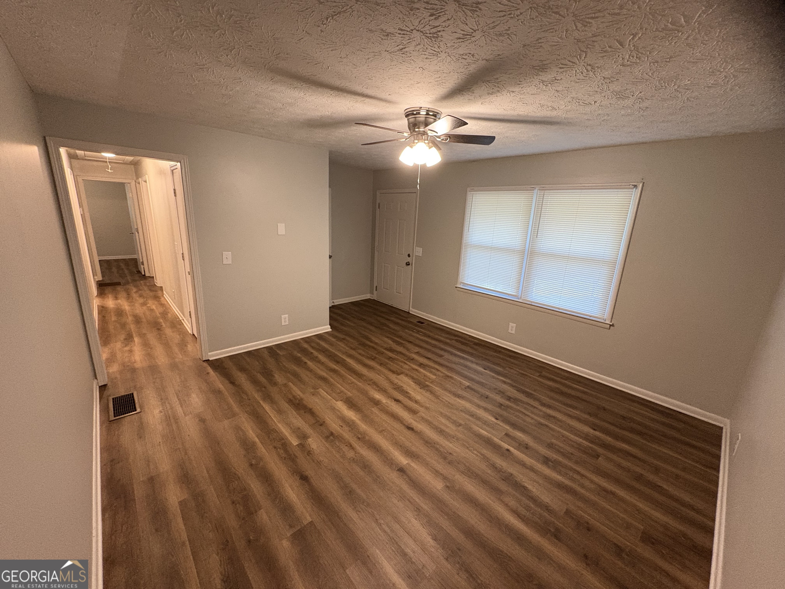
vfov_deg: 85.7
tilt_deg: -15.1
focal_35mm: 14
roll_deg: -2.3
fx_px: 317
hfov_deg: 102.1
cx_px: 392
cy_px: 294
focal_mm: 2.22
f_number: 2.2
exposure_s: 1/60
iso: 500
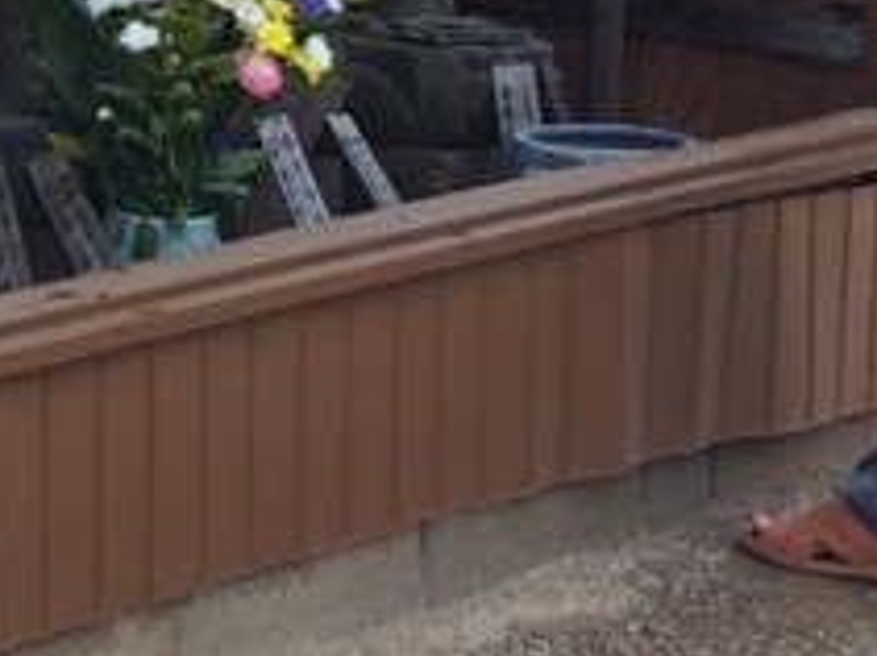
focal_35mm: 141
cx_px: -411
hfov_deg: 13.3
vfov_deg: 10.3
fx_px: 3570
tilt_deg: -10.2
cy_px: -199
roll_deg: -0.7
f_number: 2.2
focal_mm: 4.15
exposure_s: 1/707
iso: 32
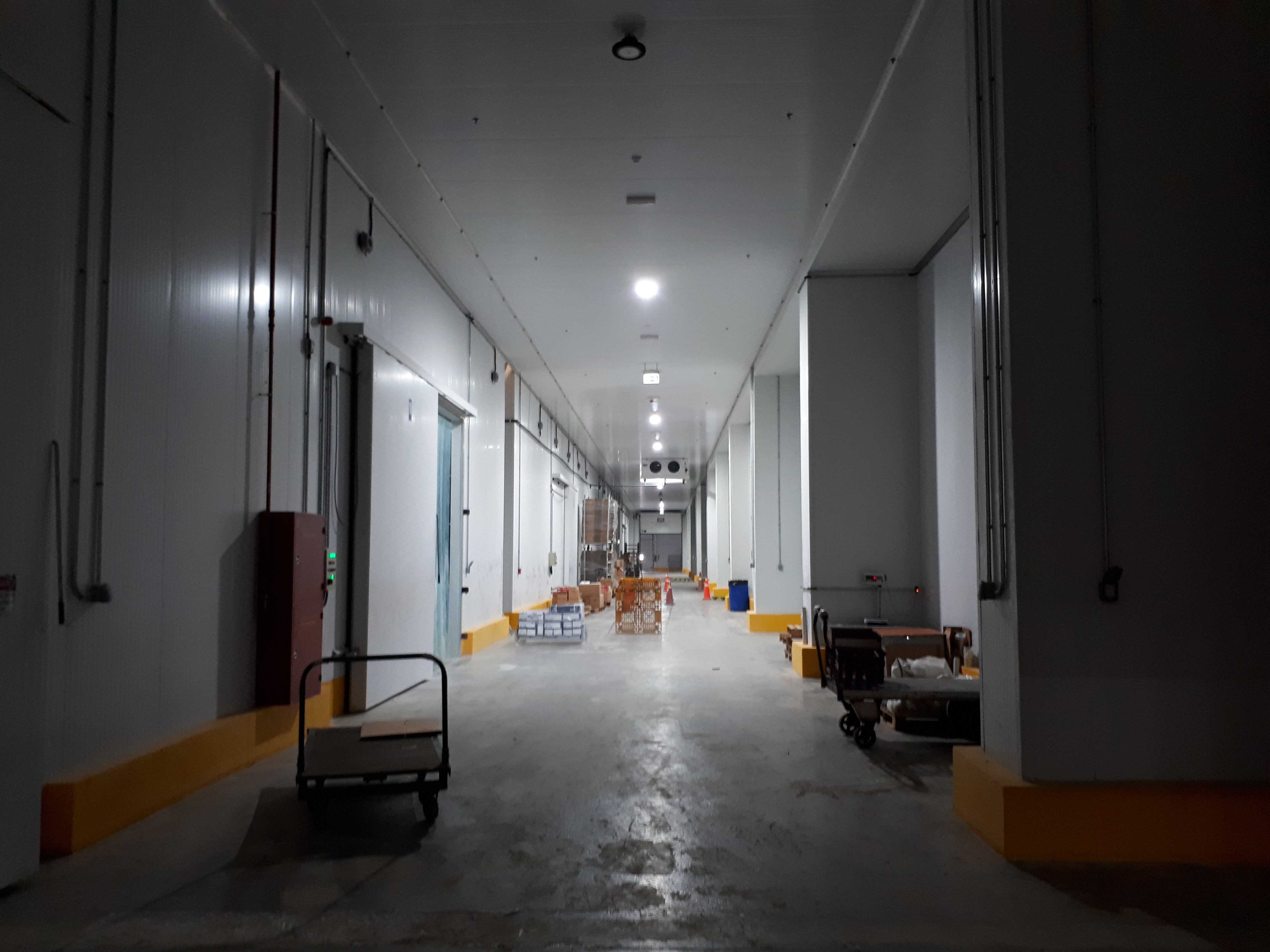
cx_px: 635
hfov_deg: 65.3
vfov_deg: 51.4
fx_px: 991
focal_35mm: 27
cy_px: 476
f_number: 1.9
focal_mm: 3.6
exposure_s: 1/20
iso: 160
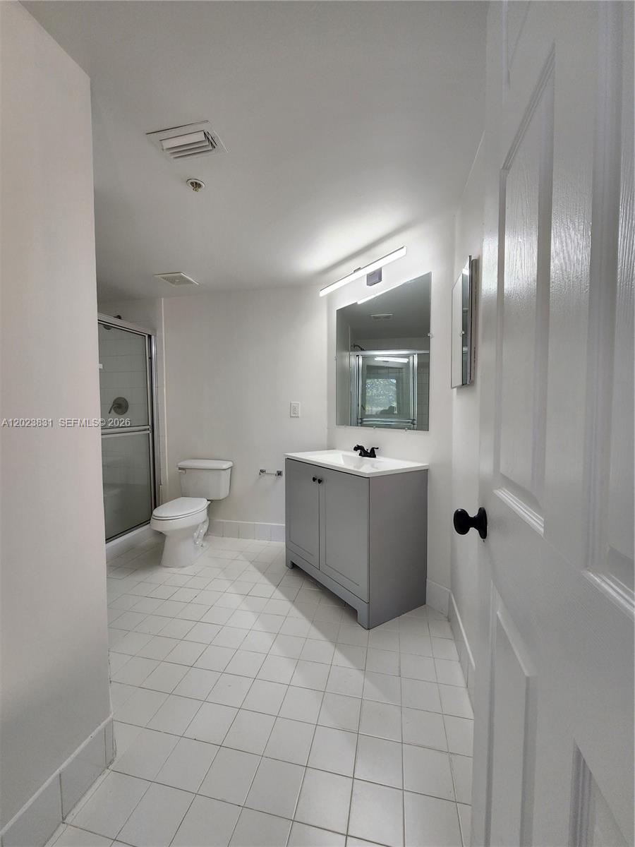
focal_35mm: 13
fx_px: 318
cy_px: 424
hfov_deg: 89.9
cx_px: 318
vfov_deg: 106.2
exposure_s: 1/60
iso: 125
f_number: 2.2
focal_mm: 2.2
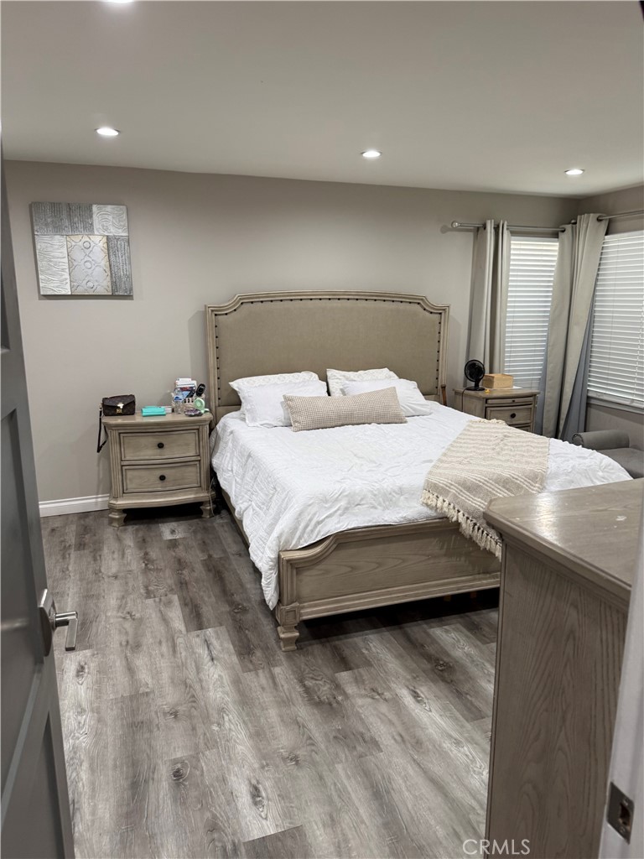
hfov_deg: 56.8
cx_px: 322
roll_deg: -1.7
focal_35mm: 24
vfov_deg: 71.6
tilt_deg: -10.3
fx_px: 595
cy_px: 430
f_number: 1.78
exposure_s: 1/60
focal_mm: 6.76
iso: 125
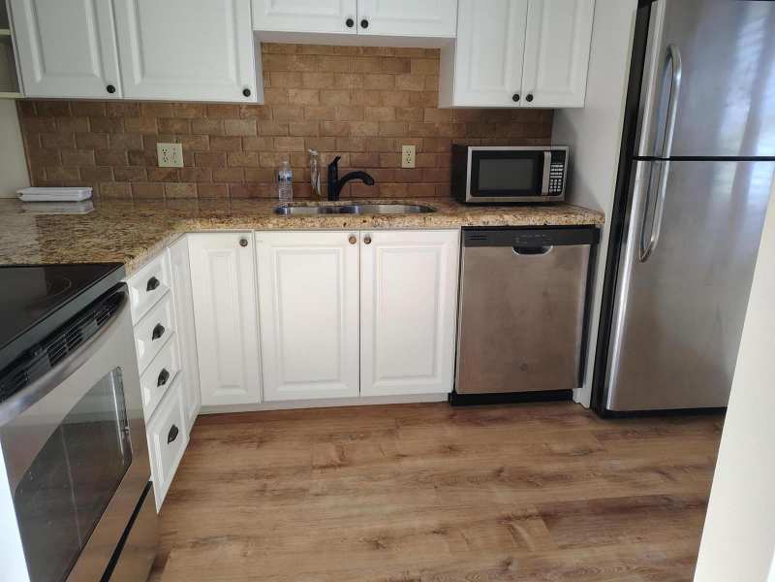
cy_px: 291
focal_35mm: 24
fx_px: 537
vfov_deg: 56.8
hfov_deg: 71.6
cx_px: 388
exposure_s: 1/120
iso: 388
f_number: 1.8
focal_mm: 5.56
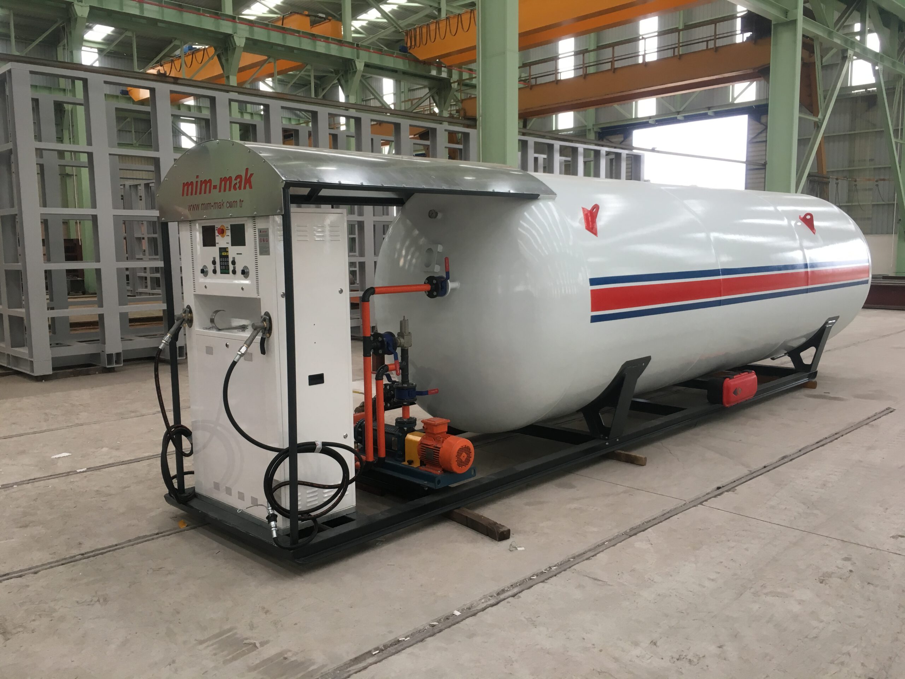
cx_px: 452
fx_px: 758
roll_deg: +0.4
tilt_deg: -5.7
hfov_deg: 61.7
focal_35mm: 29
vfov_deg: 48.2
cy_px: 340
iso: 32
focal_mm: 4.15
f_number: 2.2
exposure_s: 1/33
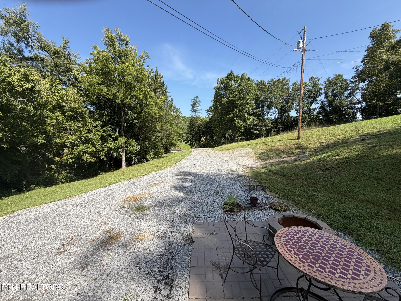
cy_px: 150
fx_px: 162
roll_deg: -0.9
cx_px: 200
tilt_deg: -4.6
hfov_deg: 102.1
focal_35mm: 14
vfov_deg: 85.7
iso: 40
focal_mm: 2.22
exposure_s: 1/770
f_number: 2.2
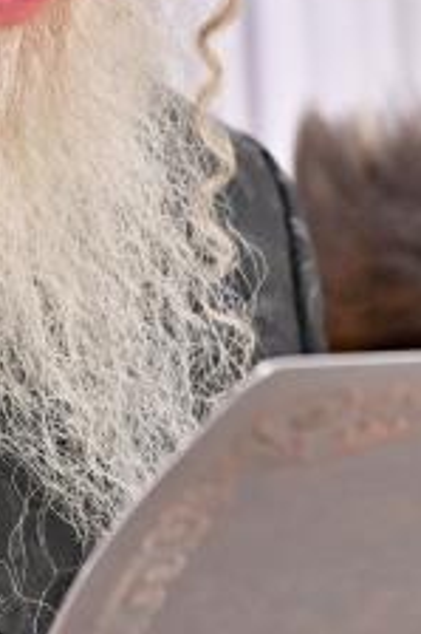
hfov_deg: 5.6
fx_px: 4339
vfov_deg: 8.3
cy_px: 48
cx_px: 131
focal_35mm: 247
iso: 640
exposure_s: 1/200
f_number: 4
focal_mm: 54
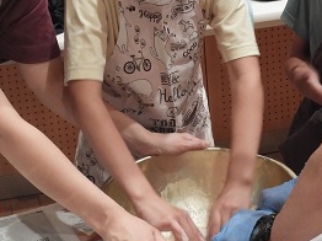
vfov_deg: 13.4
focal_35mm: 110
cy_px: 38
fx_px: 1022
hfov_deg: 17.9
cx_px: 190
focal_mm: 8.1
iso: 400
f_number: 4
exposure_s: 1/20
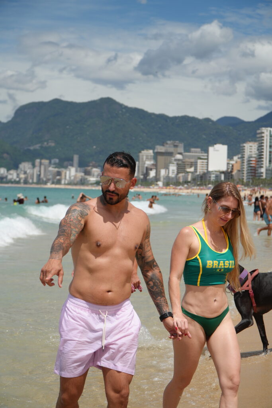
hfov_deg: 19.3
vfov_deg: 28.6
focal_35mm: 70
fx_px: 799
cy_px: 204
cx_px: 136
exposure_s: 1/2000
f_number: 4.5
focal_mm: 47
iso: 100
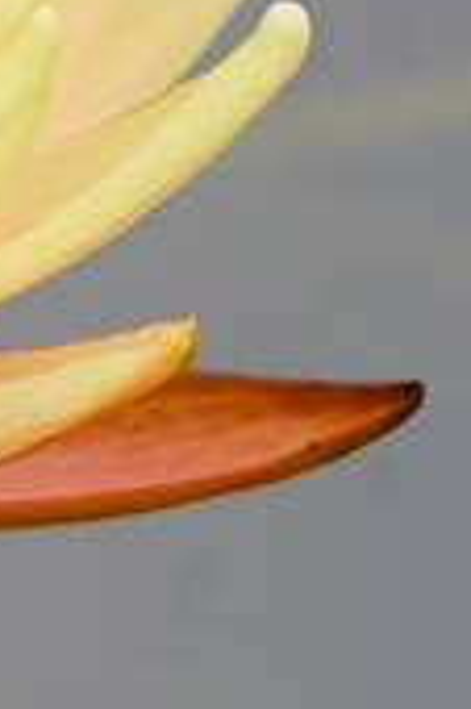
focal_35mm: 2239
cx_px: -1167
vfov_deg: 0.9
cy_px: -31
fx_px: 44027
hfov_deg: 0.6
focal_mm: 371
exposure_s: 1/1600
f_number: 6.3
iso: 400
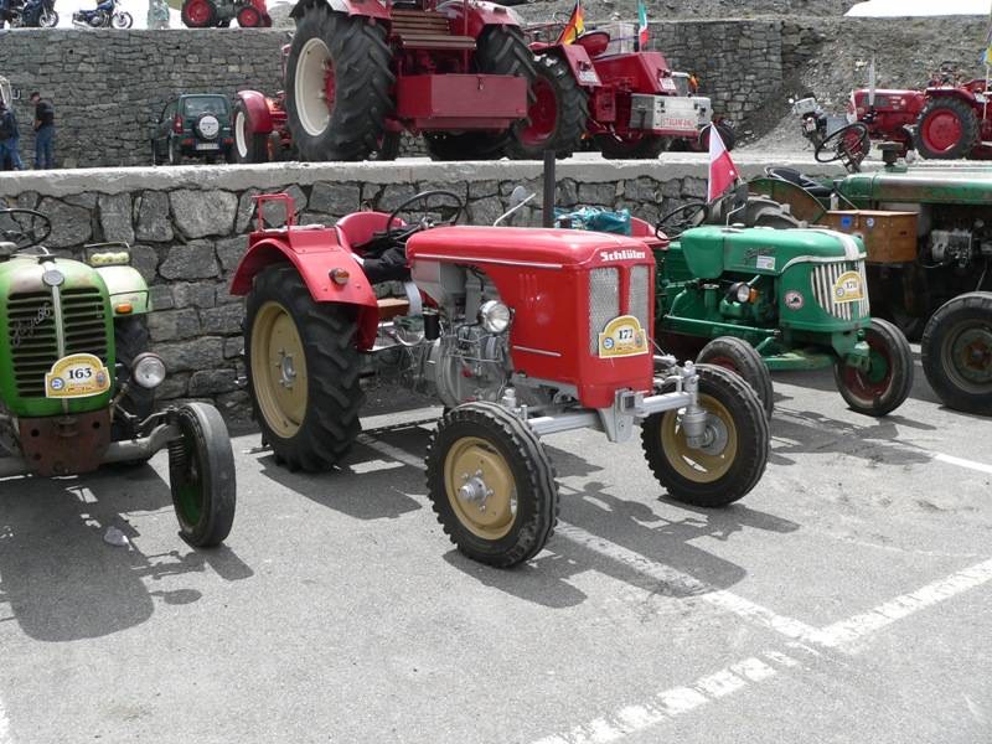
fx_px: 1032
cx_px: 496
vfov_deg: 39.7
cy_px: 372
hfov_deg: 51.4
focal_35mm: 36
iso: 80
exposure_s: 1/500
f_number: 4.6
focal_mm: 6
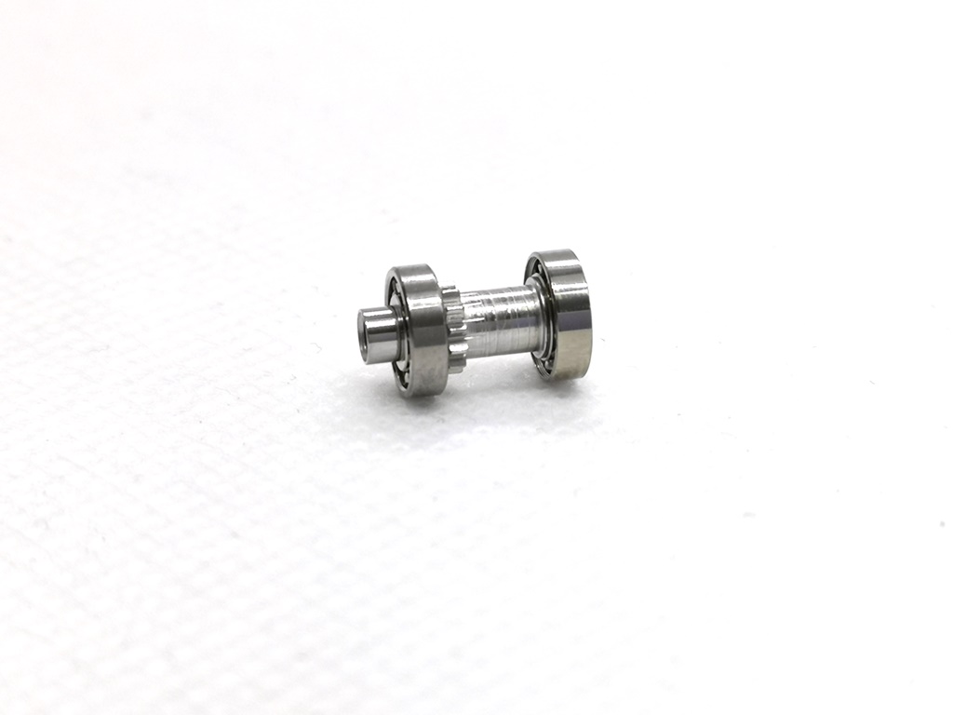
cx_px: 476
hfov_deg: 31.7
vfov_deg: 24.0
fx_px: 1679
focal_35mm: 61
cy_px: 358
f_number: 1.8
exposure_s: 1/130
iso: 50
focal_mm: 3.95
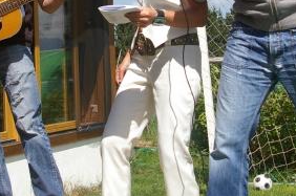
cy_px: 7
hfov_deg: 22.8
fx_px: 734
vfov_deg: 15.0
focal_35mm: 89
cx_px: 143
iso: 200
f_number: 4.5
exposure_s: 1/1500
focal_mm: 21
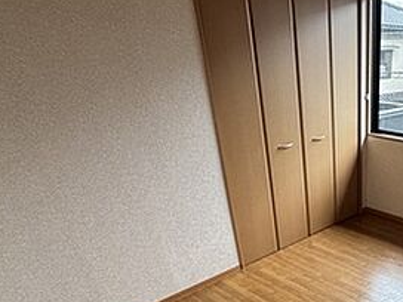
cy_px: 268
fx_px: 384
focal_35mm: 33
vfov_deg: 40.0
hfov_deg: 48.9
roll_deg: -0.5
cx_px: 369
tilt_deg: -30.6
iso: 250
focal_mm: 2.22
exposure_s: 1/120
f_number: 2.2
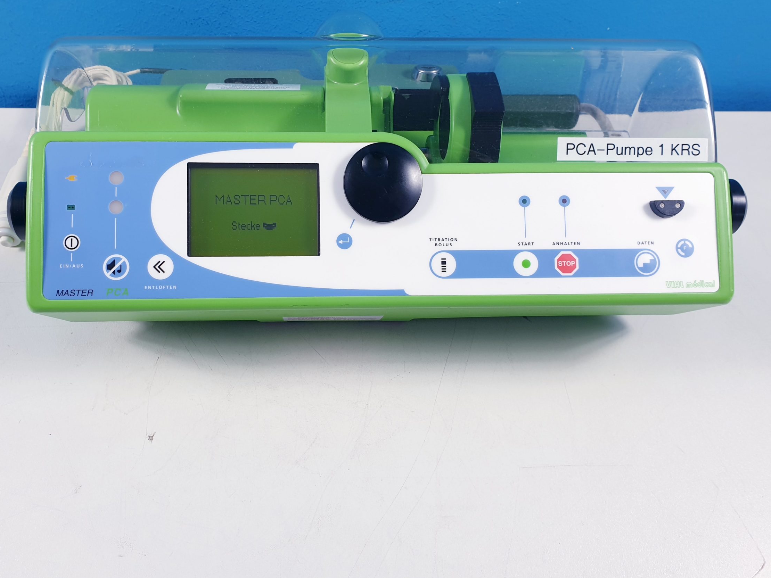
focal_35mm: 30
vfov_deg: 46.8
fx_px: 668
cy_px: 271
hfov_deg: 59.9
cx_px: 359
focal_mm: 4.3
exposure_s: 1/50
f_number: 2.4
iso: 50
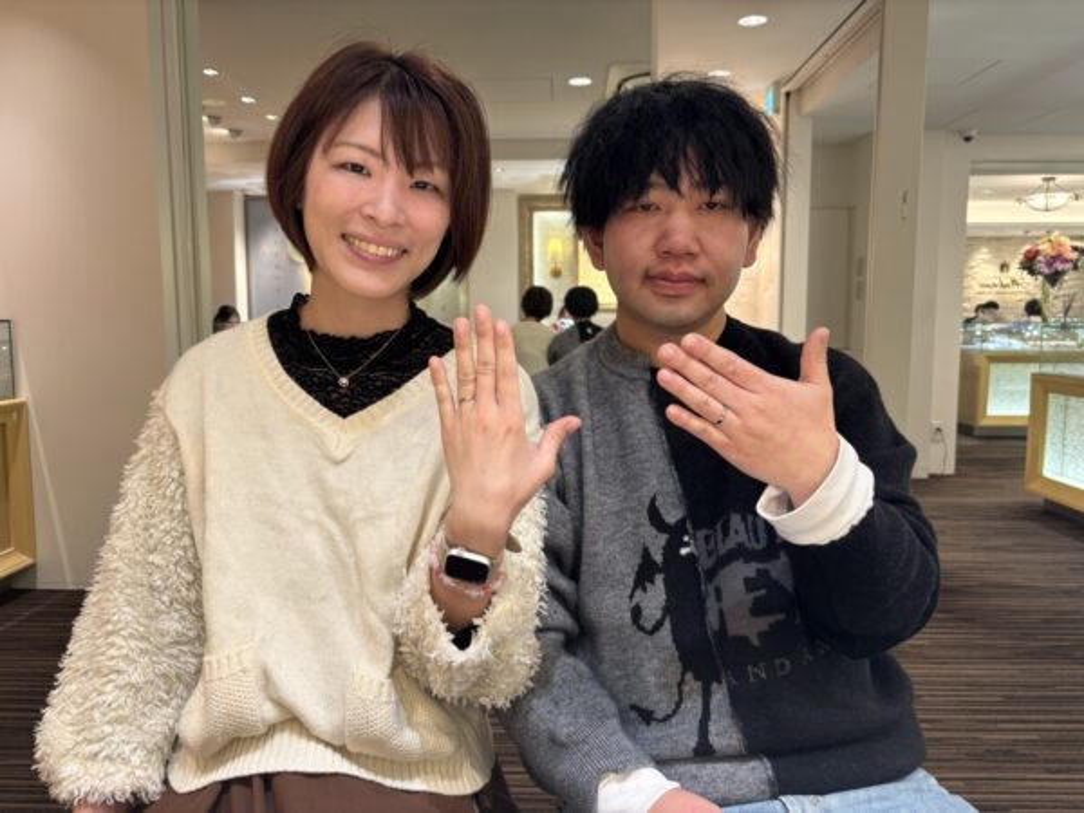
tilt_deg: -6.1
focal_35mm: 26
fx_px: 814
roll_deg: +0.0
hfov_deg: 67.3
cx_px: 542
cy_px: 406
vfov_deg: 53.1
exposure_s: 1/60
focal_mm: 5.96
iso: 100
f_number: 1.6
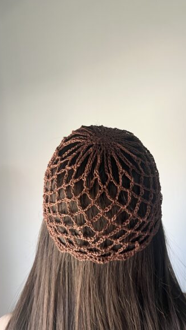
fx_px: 254
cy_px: 166
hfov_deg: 40.1
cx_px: 110
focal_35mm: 29
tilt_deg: -12.8
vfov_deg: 66.1
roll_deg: +3.1
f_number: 1.5
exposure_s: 1/50
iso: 80
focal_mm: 5.7
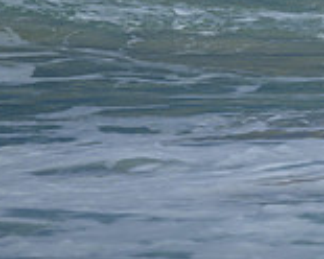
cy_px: -150
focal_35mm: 3844
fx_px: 36861
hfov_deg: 0.5
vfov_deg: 0.4
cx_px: 553
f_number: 6.3
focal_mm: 800
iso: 160
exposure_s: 1/2500
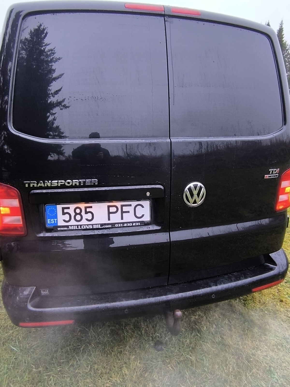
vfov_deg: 79.0
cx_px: 145
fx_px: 235
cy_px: 194
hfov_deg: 63.4
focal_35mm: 21
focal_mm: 1.65
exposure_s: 1/50
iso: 125
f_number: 2.2
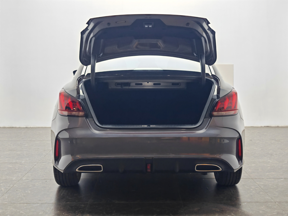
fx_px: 458
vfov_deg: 26.6
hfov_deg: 34.9
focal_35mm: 55
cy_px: 108
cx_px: 144
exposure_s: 1/100
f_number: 1.6
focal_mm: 7.62
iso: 64
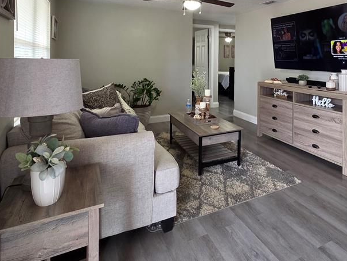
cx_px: 217
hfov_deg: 75.1
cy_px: 59
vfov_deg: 57.3
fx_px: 221
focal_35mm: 22
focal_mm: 2.2
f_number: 2.2
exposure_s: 1/60
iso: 160
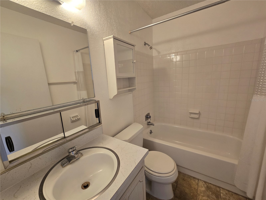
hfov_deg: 106.2
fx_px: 100
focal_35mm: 13
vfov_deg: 89.9
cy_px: 100
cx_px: 133
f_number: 2.2
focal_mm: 2.2
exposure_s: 1/60
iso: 160
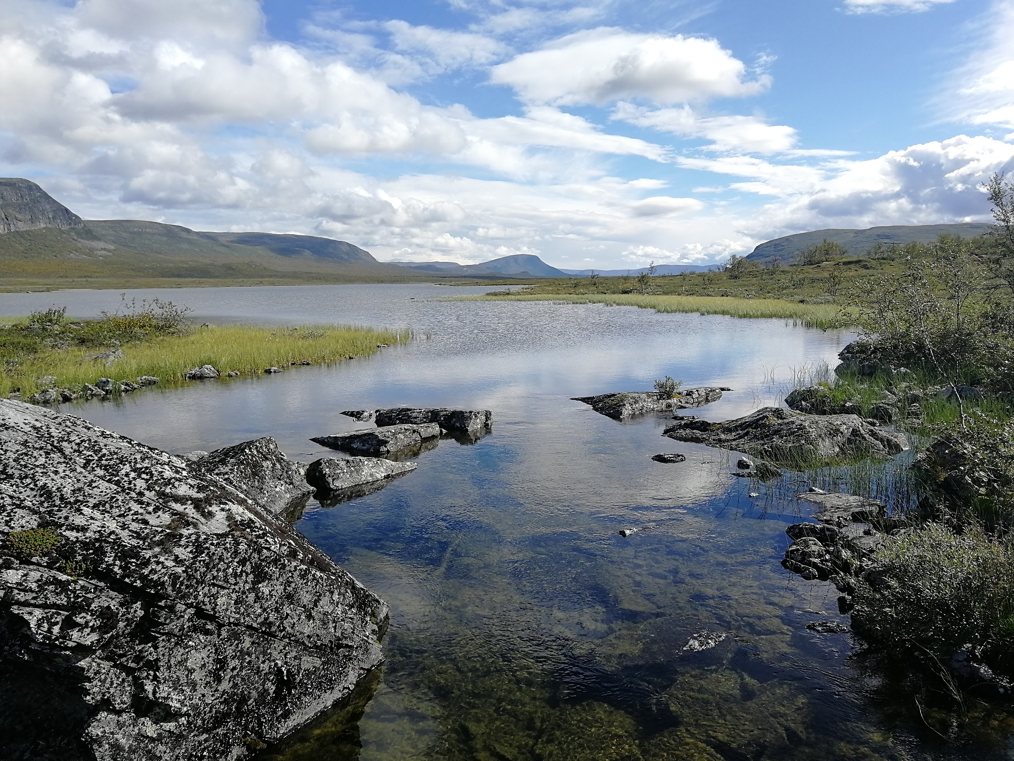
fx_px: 791
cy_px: 380
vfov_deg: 51.4
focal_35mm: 27
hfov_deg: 65.3
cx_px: 507
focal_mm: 3.95
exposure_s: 1/1076
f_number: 2.2
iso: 50
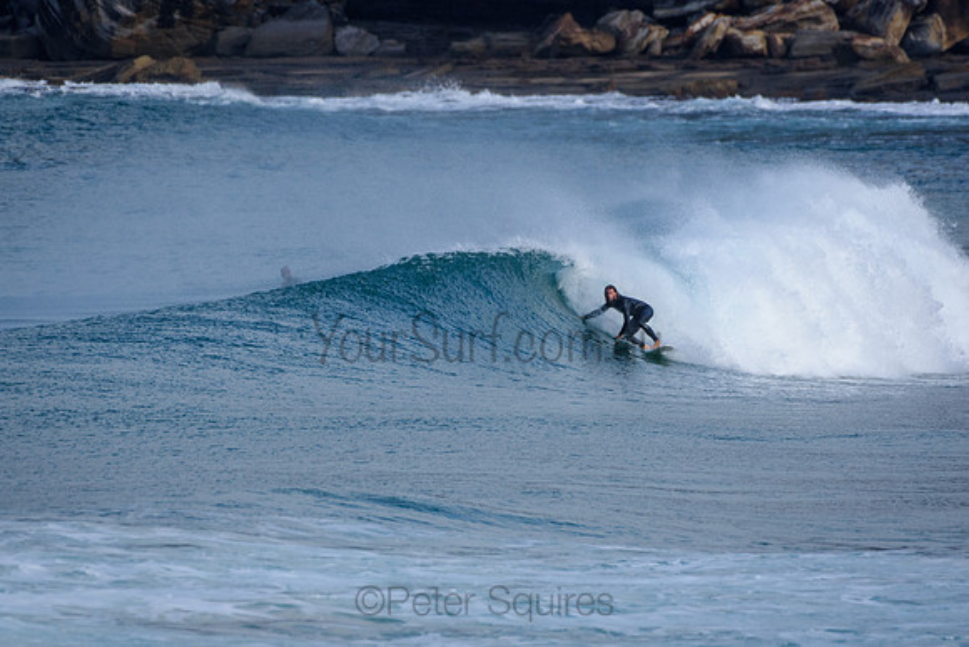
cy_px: 324
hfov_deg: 2.7
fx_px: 20191
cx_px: 484
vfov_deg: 1.8
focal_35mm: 750
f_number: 5.6
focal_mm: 500
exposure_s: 1/2000
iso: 450
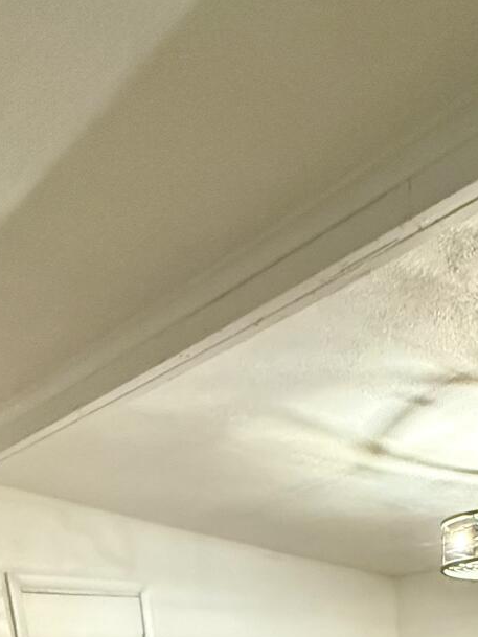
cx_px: 385
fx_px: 847
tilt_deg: -18.4
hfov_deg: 30.7
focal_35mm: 46
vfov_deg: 26.7
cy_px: 994
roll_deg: +2.6
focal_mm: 2.22
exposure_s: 1/60
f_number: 2.2
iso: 640
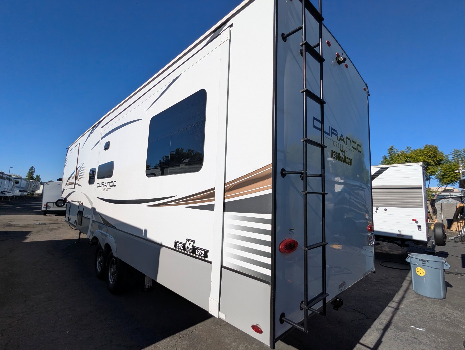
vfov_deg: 78.2
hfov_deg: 94.4
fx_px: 215
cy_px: 175
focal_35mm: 16
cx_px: 232
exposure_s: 1/3205
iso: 63
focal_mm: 2.35
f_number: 2.2
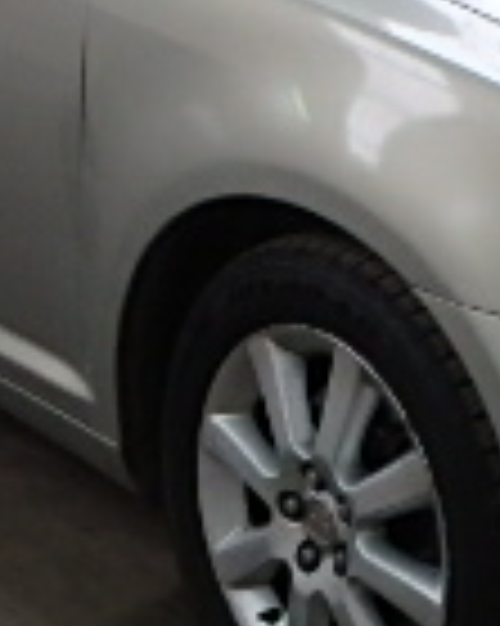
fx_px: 2574
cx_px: 527
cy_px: 203
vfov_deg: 13.8
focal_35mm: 139
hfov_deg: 11.0
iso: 400
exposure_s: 1/40
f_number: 4.7
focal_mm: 5.6
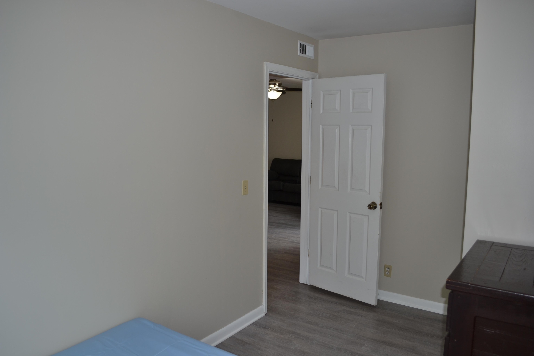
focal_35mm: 27
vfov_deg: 47.9
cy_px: 178
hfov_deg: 67.4
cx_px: 267
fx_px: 400
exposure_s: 1/60
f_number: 3.5
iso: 100
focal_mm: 18
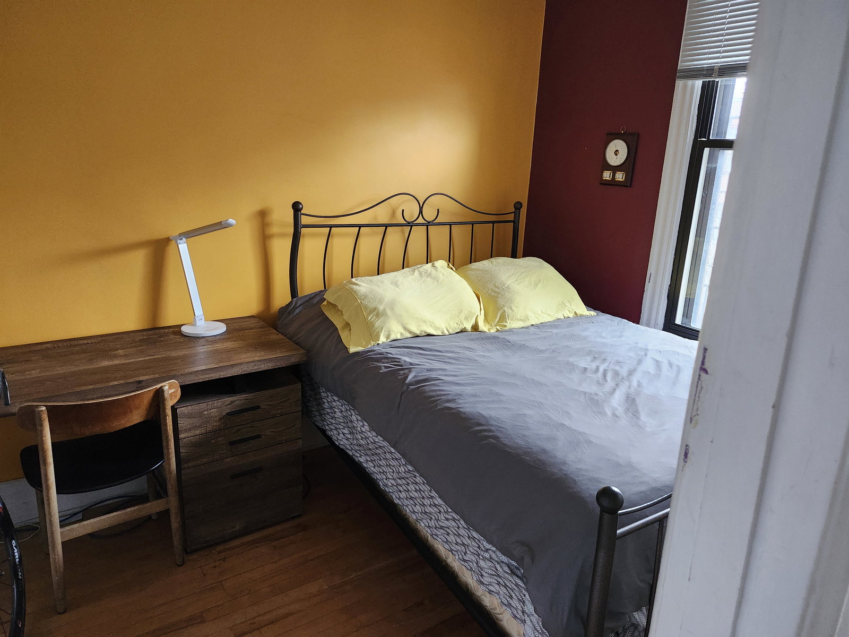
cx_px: 424
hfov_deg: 73.9
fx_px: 564
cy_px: 318
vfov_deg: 58.9
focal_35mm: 23
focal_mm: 5.54
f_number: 1.8
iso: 800
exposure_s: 1/120
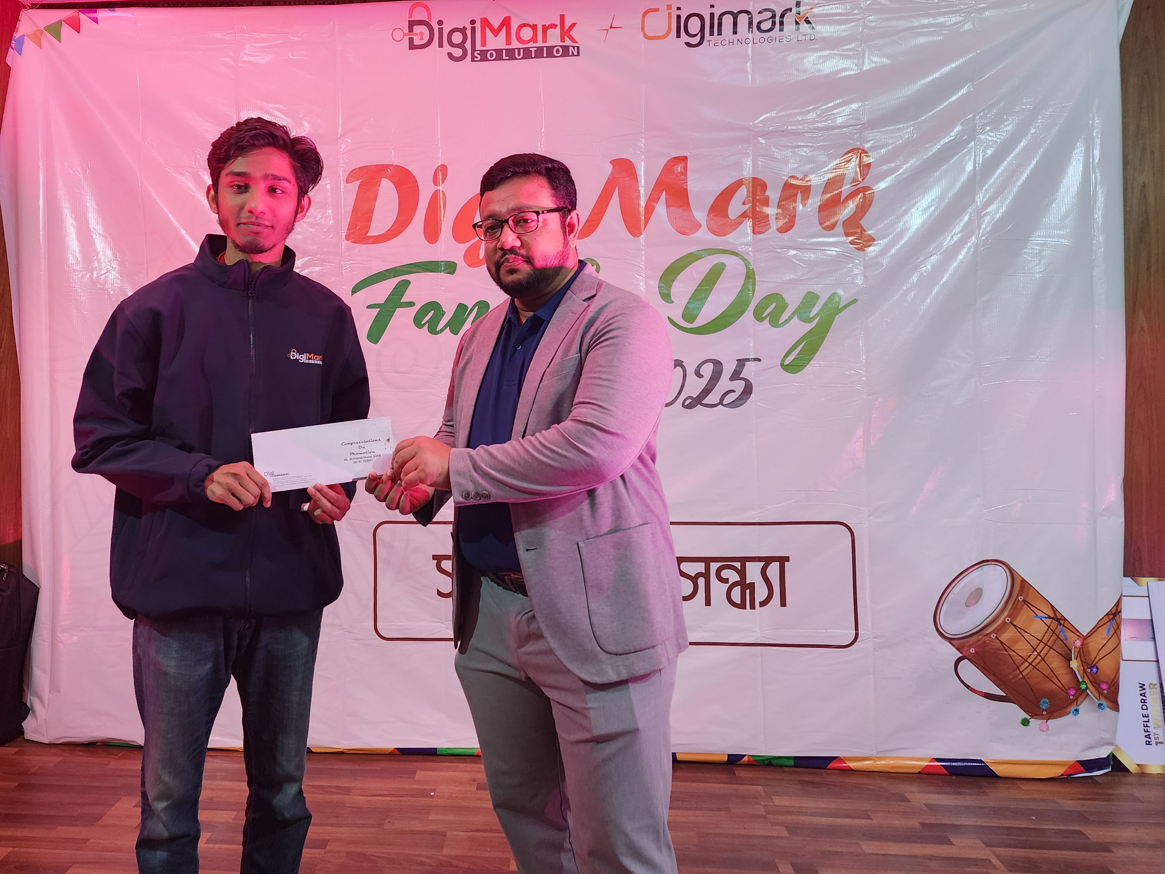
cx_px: 468
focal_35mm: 29
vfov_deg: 48.1
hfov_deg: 61.2
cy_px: 371
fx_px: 976
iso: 400
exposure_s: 1/100
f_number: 1.8
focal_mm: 6.4
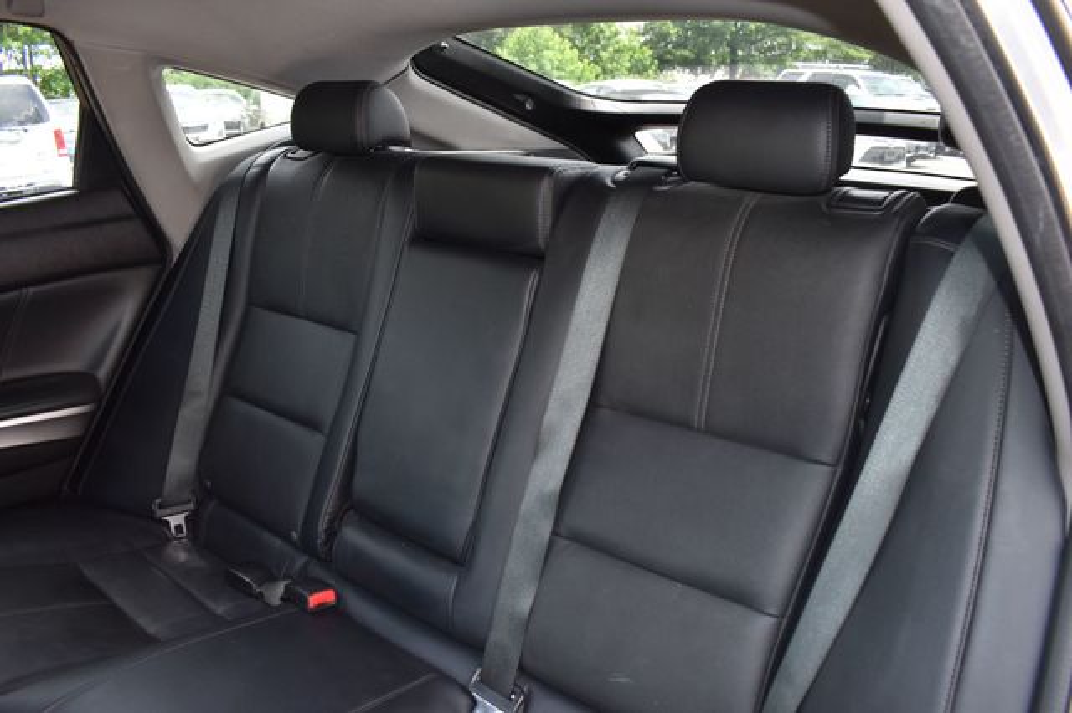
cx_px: 536
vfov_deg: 47.9
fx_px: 804
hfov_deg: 67.4
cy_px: 356
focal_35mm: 27
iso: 720
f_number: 5.6
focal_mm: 18
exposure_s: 1/125
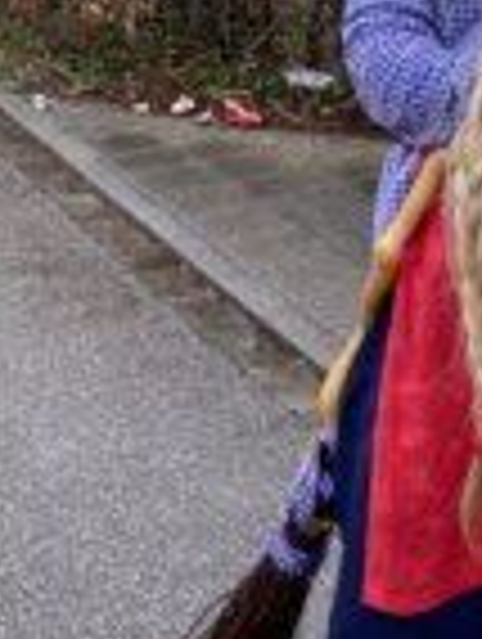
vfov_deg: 26.3
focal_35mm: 73
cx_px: 595
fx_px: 1351
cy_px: 153
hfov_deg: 19.0
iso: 50
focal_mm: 4.25
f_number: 1.8
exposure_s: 1/122
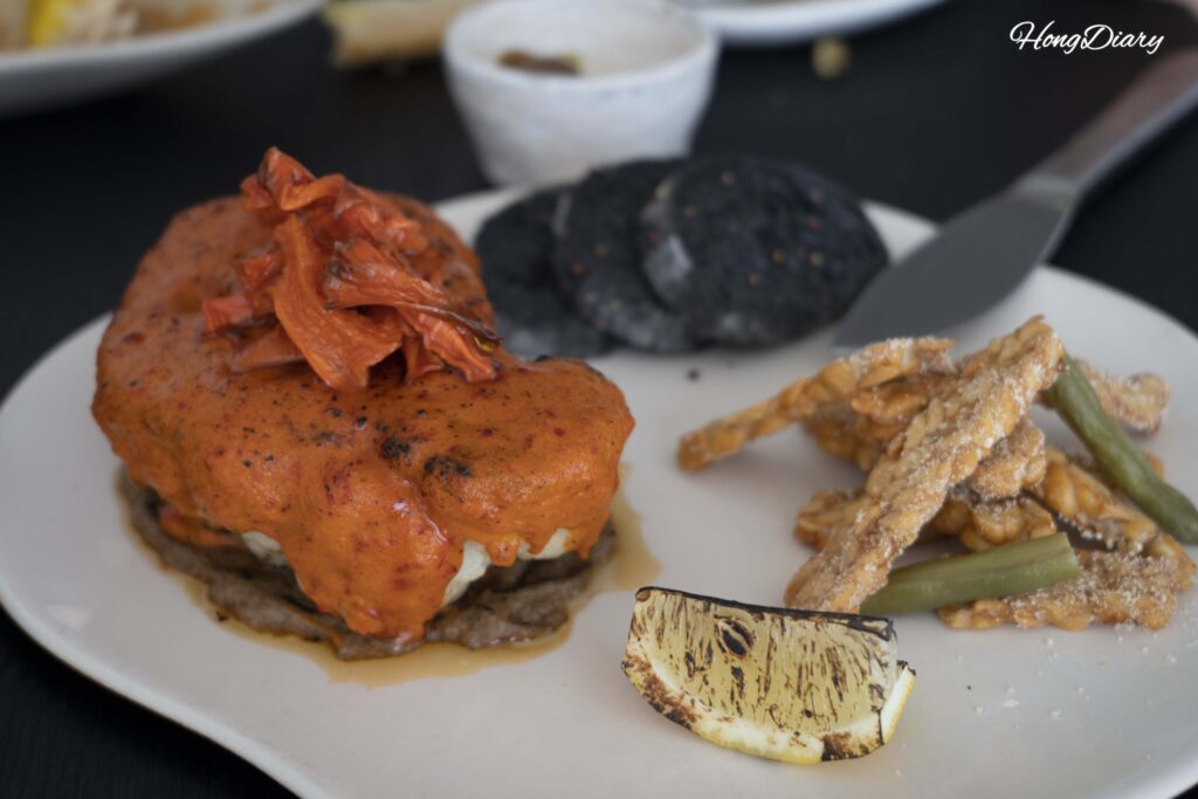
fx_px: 1997
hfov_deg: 33.4
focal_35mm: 60
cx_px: 599
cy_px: 400
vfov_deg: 22.6
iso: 400
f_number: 5.6
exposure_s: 1/60
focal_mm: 60
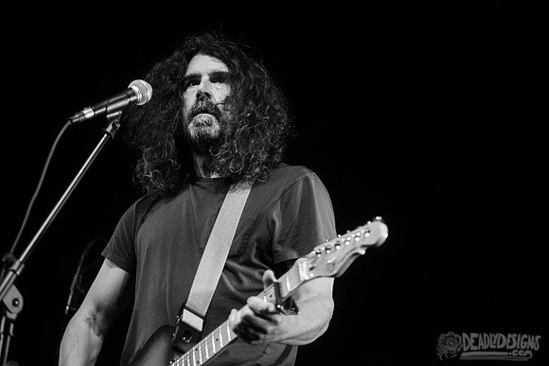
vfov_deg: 15.1
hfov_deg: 22.5
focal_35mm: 90
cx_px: 310
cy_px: 159
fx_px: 1380
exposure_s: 1/125
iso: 2000
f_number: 3.2
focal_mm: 80
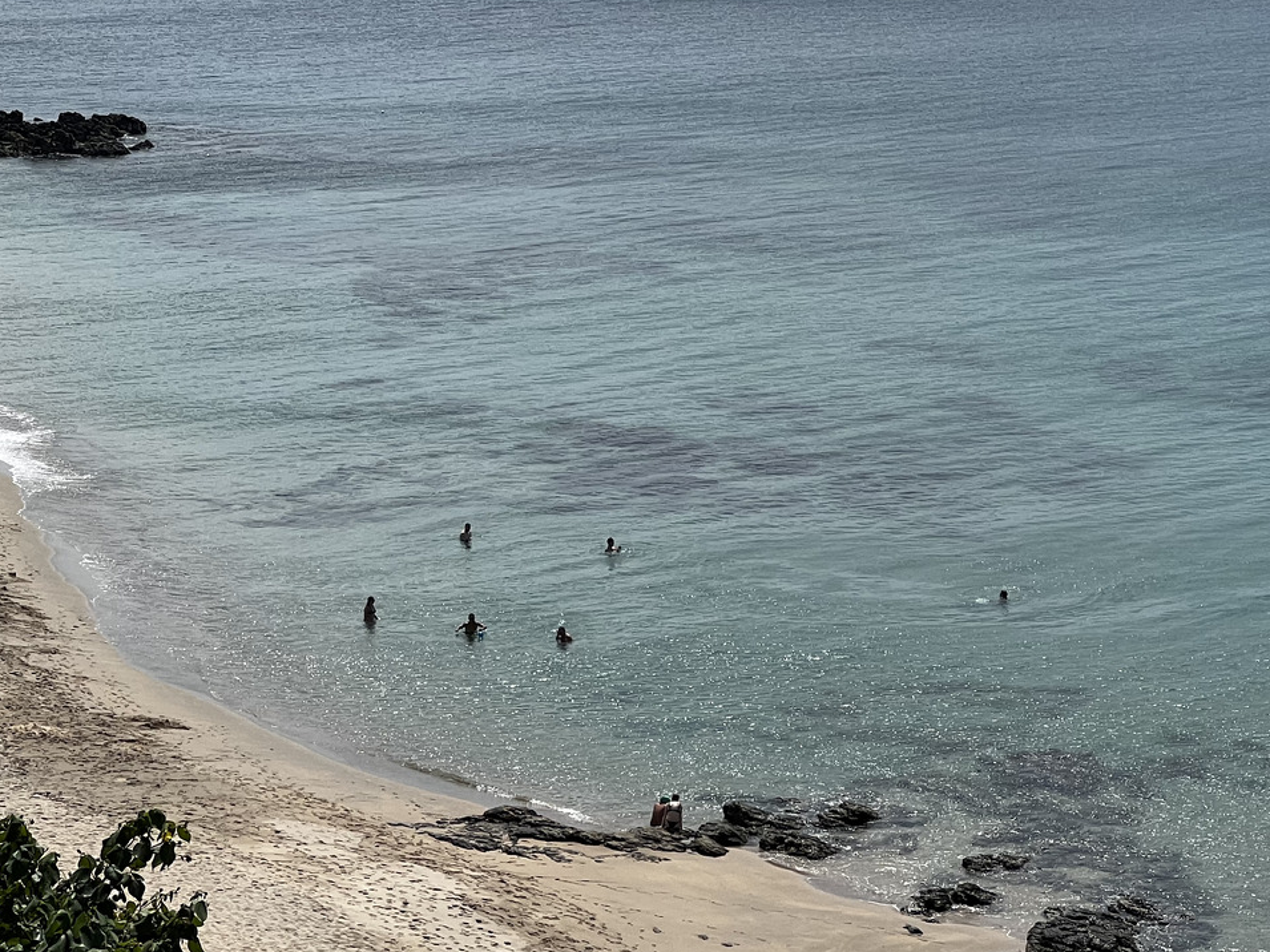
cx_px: 642
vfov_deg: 11.5
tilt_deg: -7.7
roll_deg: -0.2
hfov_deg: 15.3
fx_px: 4732
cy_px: 427
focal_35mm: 129
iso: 32
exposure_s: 1/2053
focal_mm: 9
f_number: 2.8
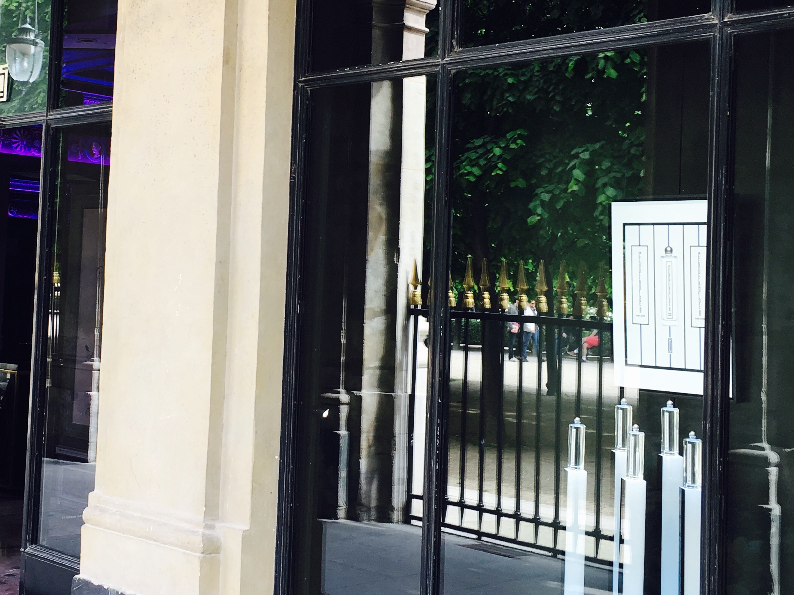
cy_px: 228
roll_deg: -2.5
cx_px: 242
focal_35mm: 56
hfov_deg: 33.9
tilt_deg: +4.6
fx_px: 1284
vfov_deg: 26.0
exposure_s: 1/50
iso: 25
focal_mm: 4.15
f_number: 2.2
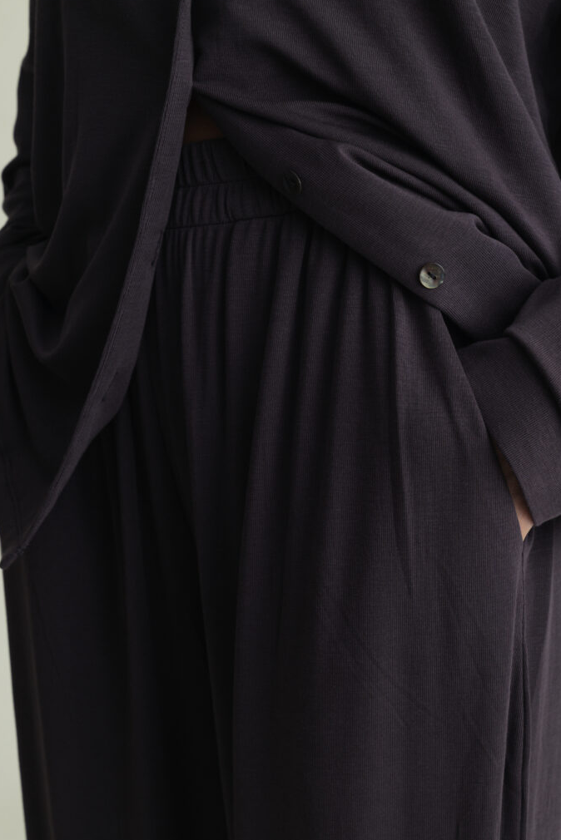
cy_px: 420
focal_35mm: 57
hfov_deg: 23.8
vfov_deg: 35.0
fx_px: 1331
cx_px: 310
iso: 200
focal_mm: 48
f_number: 9
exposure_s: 1/250
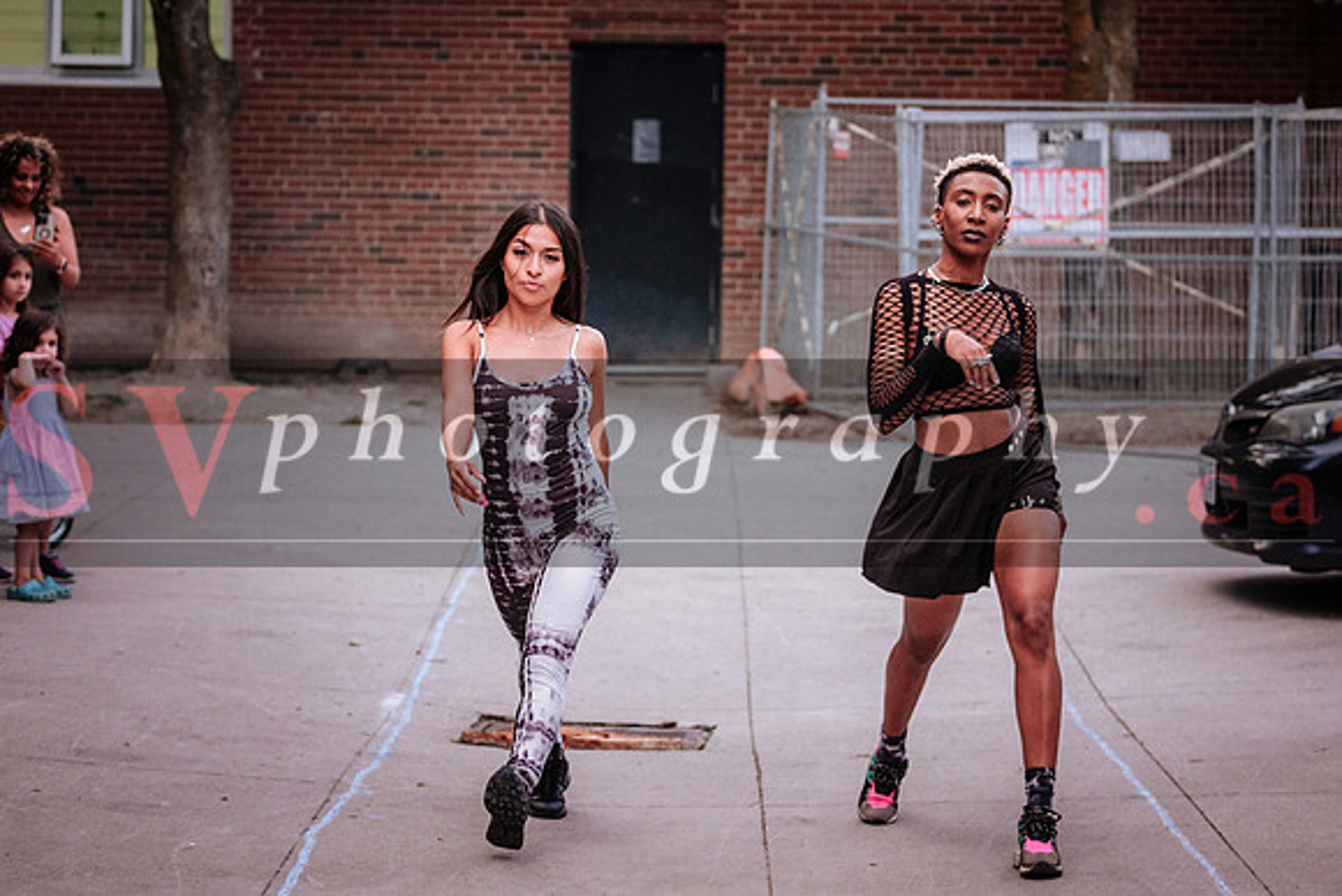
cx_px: 726
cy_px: 484
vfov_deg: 12.0
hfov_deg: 18.0
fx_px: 4247
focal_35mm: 114
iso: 1600
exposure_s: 1/250
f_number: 2.8
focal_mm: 68.7
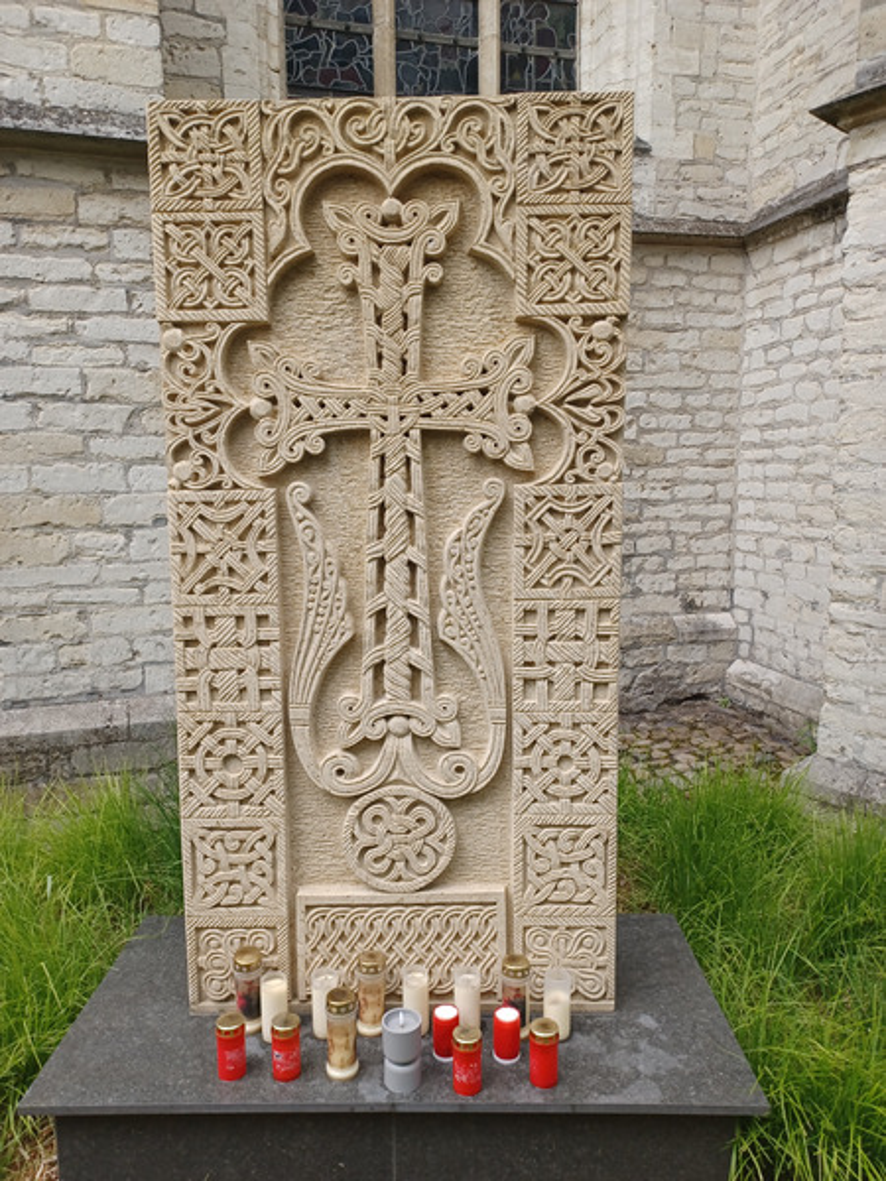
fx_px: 853
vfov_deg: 69.4
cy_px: 590
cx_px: 443
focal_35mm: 25
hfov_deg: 54.9
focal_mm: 4.6
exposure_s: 1/120
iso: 40
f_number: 1.8
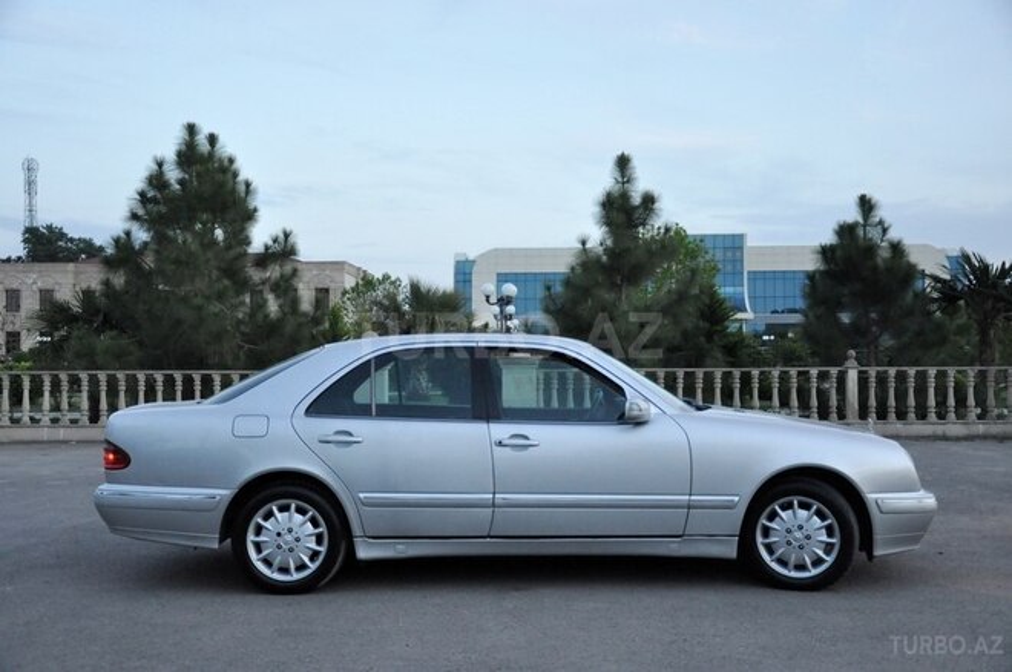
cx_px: 506
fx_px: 1053
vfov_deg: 35.4
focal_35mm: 38
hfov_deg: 51.3
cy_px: 336
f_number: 4
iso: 1250
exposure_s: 1/250
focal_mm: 25
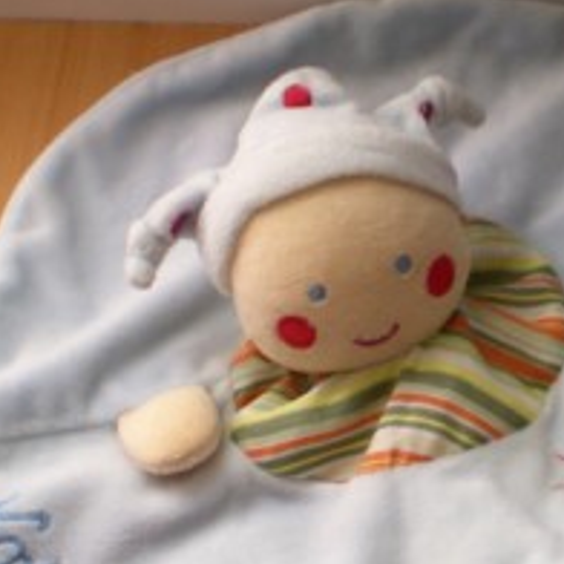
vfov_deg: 19.5
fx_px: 1641
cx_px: 409
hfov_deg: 19.4
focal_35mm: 89
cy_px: 351
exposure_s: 1/52.8
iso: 64
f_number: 3.1
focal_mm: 6.3
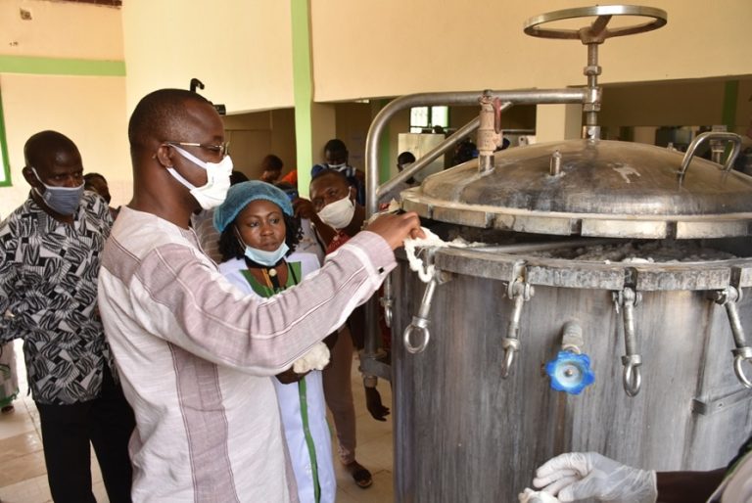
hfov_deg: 67.3
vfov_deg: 48.0
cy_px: 252
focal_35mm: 27
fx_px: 565
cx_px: 376
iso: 250
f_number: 5.6
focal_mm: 18
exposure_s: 1/60
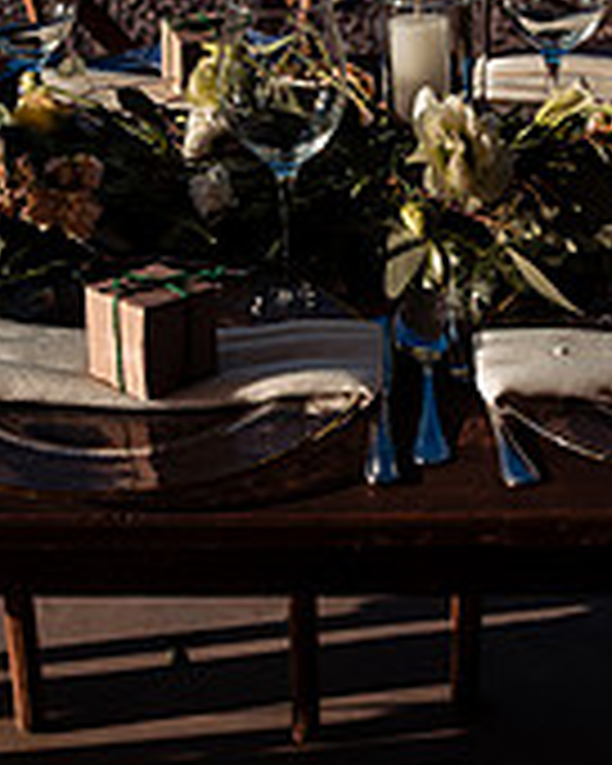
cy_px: 335
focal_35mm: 77
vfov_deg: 24.7
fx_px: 1743
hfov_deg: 19.8
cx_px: 405
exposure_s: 1/2000
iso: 125
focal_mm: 24
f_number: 4
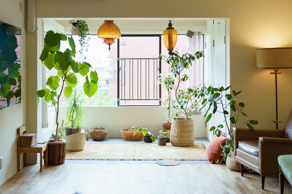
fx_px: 405
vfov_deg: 27.0
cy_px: 97
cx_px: 146
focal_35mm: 50
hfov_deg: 39.6
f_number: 2
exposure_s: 1/500
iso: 200
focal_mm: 50
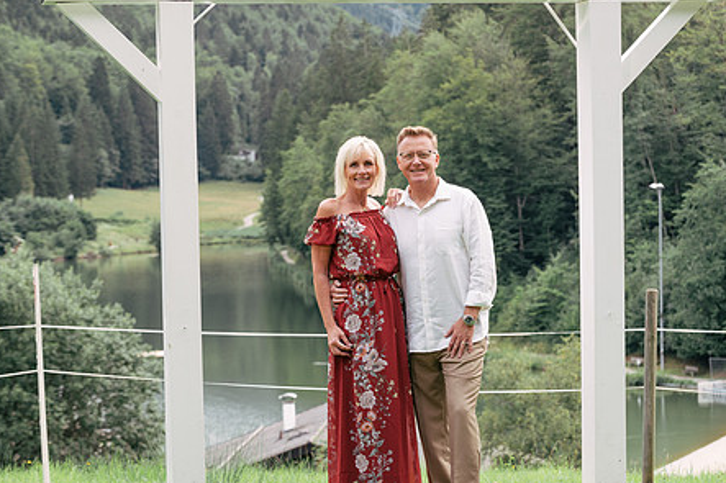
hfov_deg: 17.8
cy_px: 245
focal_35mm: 115
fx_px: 2318
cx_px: 484
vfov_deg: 11.9
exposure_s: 1/250
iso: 500
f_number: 5
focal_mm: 82
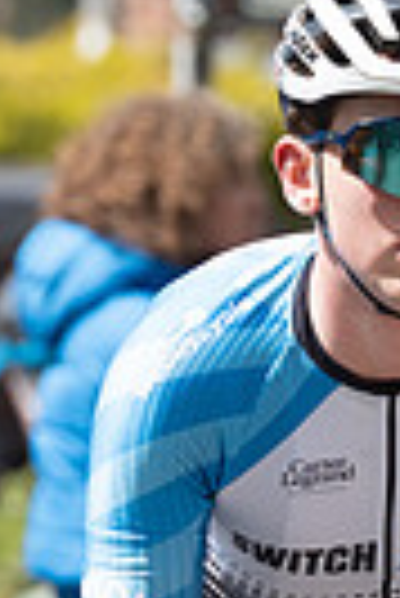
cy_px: 455
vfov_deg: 1.5
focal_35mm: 1400
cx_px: 287
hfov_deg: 1.0
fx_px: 23271
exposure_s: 1/1000
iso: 320
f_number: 5.6
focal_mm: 200
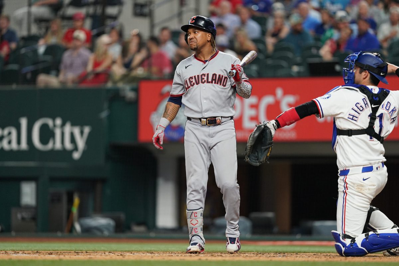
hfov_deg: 6.9
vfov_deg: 4.6
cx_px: 200
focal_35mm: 300
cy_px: 133
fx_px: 3325
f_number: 2.8
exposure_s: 1/1600
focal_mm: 300
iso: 2000
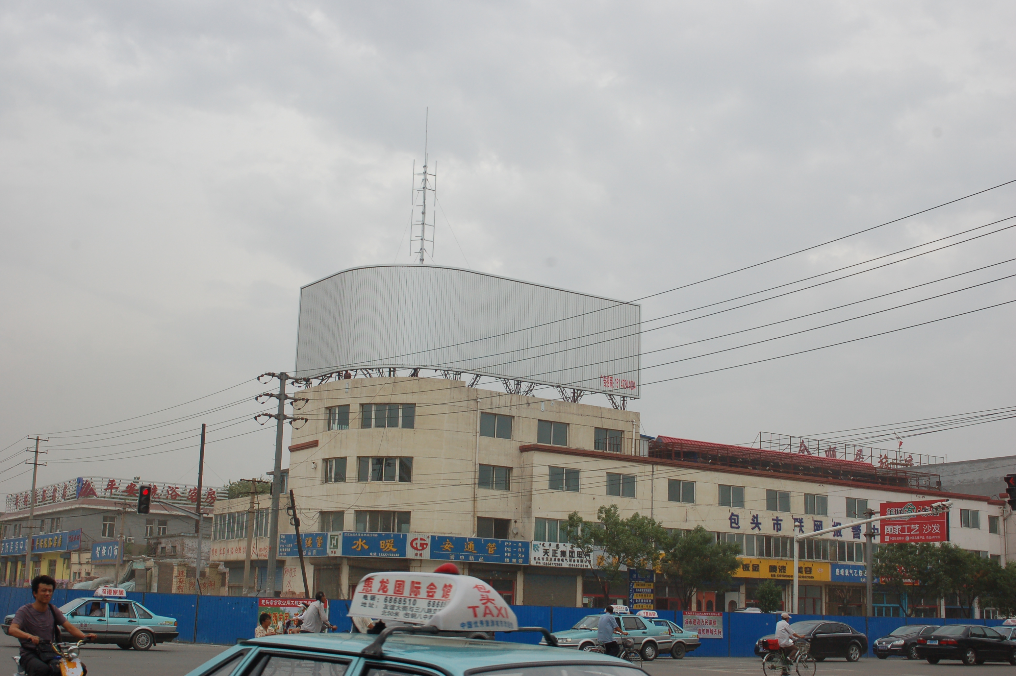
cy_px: 338
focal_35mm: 42
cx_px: 508
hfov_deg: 46.4
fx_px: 1184
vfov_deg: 31.8
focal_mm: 28
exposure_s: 1/400
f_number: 11
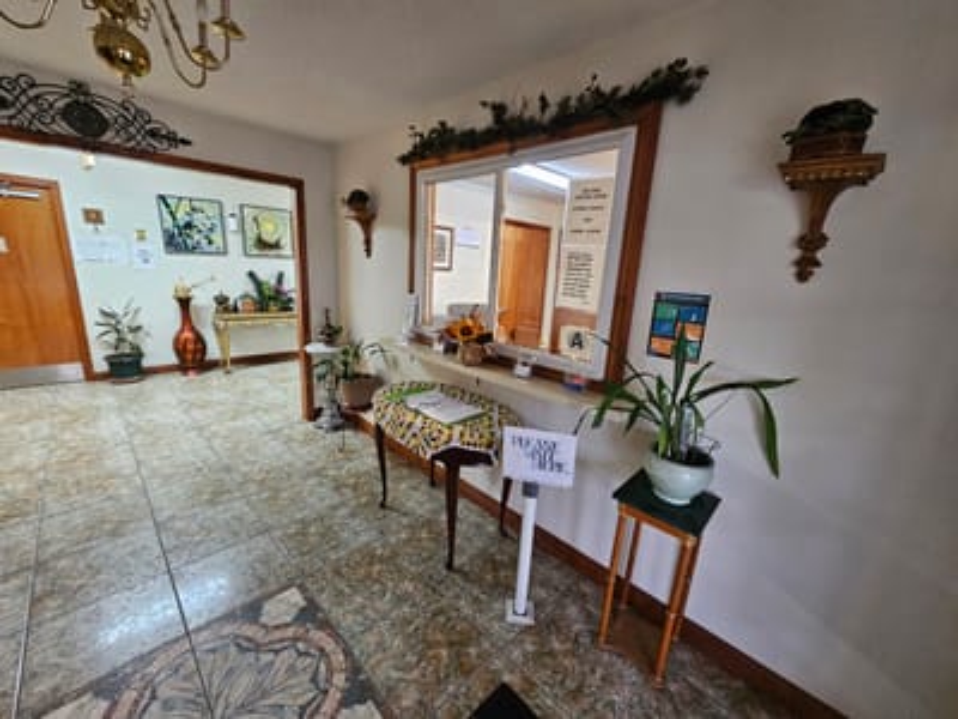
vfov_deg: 89.9
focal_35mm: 13
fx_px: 360
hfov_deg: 106.2
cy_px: 360
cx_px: 479
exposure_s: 1/30
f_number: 2.2
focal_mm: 2.2
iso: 320
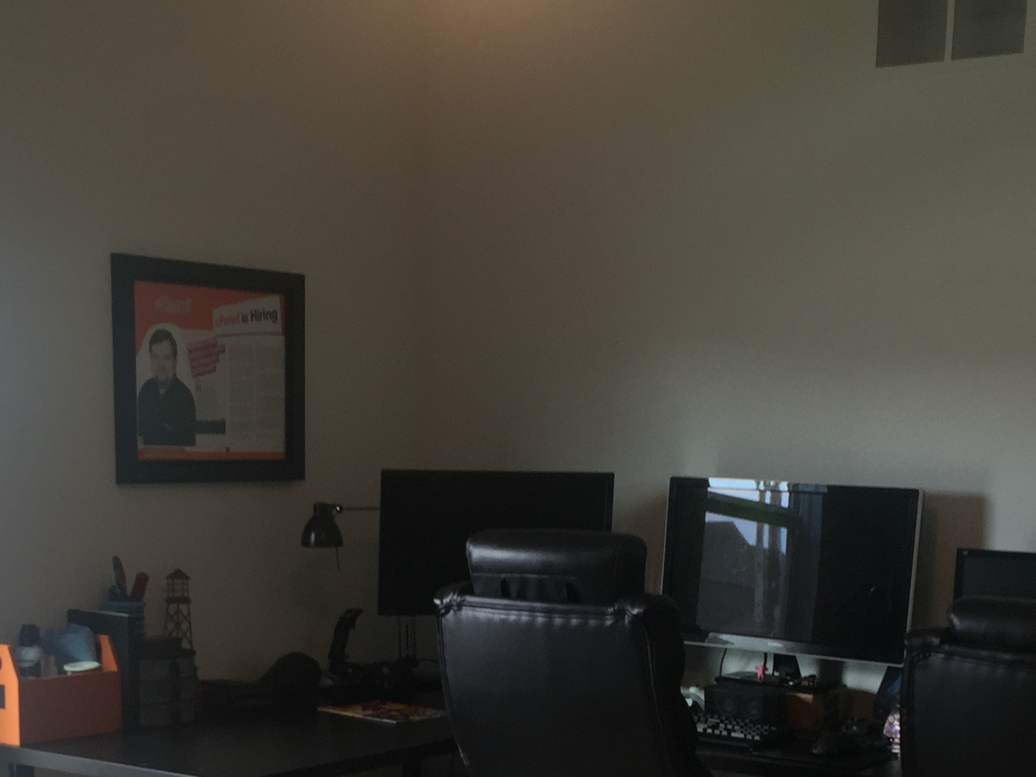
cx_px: 556
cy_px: 776
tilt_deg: -11.0
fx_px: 1886
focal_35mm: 63
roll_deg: -2.0
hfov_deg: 30.7
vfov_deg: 22.4
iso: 32
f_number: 2.2
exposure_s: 1/60
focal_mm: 4.15
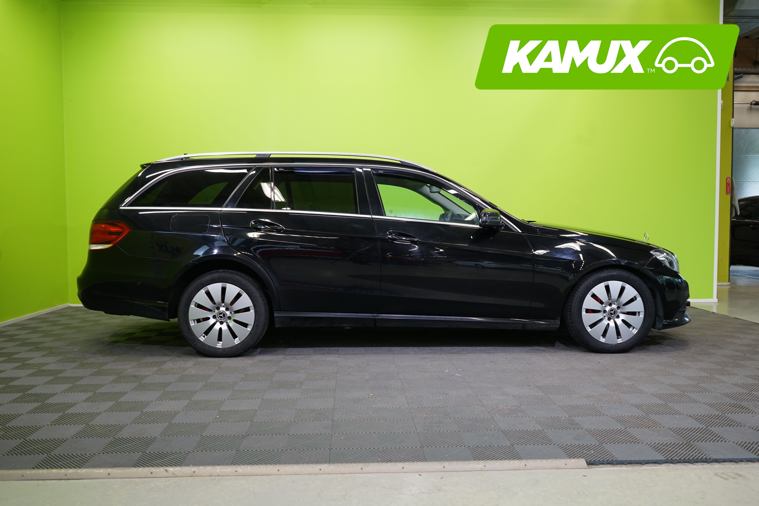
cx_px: 380
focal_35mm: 30
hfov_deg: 61.9
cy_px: 253
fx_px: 632
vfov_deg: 43.6
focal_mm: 30
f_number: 6.3
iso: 640
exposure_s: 1/30
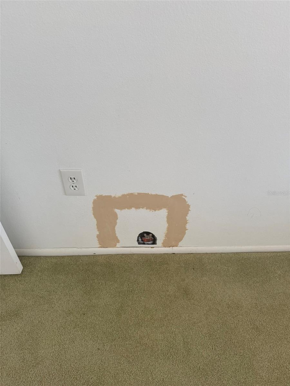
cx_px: 145
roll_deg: +1.6
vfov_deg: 71.6
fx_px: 268
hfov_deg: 56.8
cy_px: 193
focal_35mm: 24
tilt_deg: -38.2
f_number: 1.78
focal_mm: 6.76
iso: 160
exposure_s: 1/121
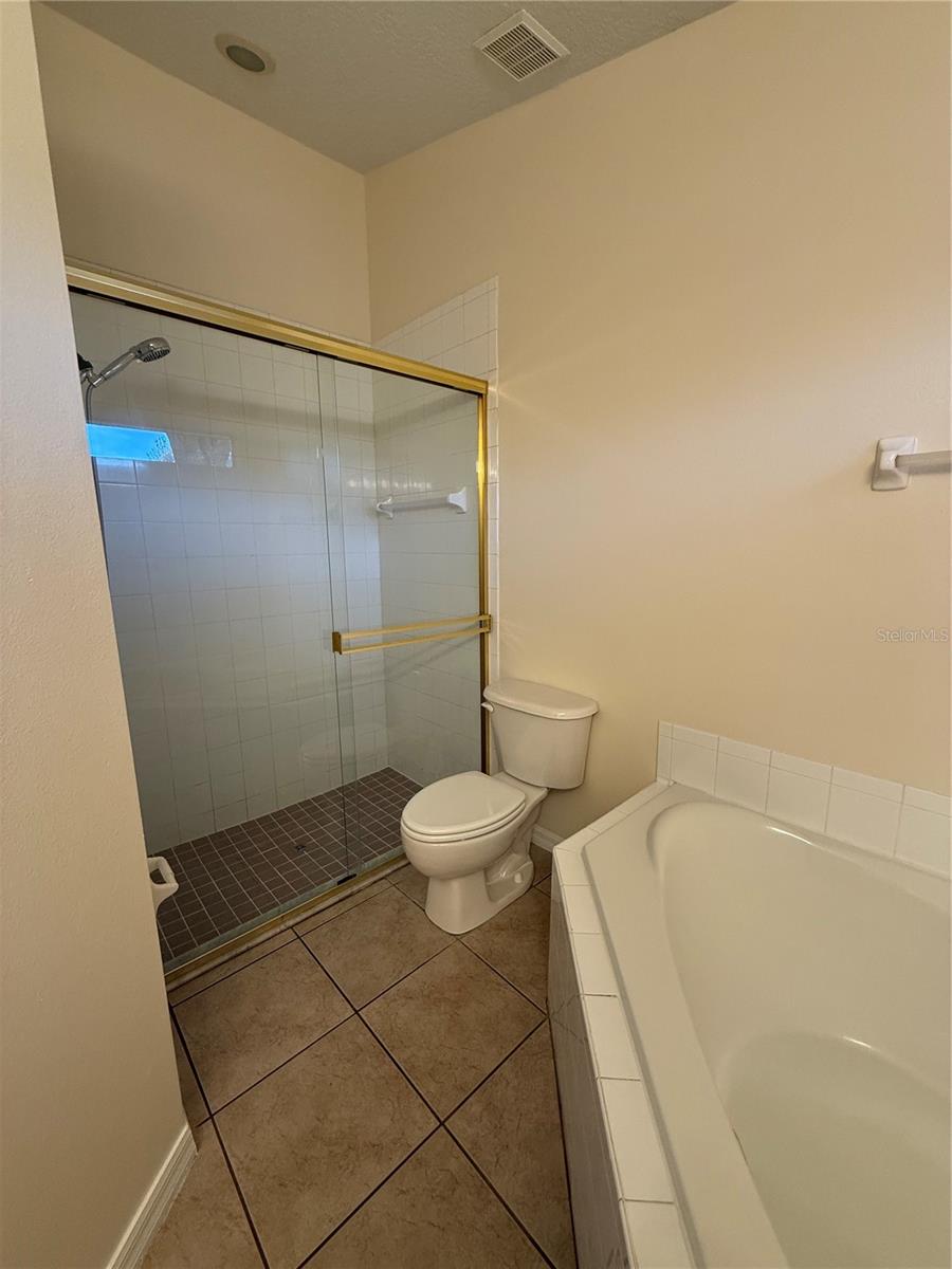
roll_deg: +1.4
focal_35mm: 14
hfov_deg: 85.7
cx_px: 476
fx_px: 513
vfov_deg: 102.1
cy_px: 634
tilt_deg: -8.8
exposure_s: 1/60
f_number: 2.2
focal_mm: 2.22
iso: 160
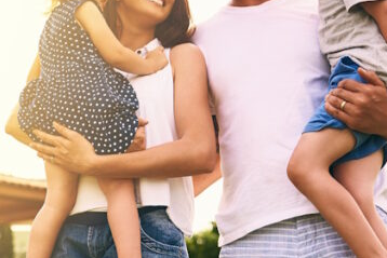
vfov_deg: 13.7
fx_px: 1075
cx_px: 17
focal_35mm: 100
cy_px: 105
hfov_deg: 19.9
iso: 200
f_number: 2.2
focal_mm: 35
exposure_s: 1/2500
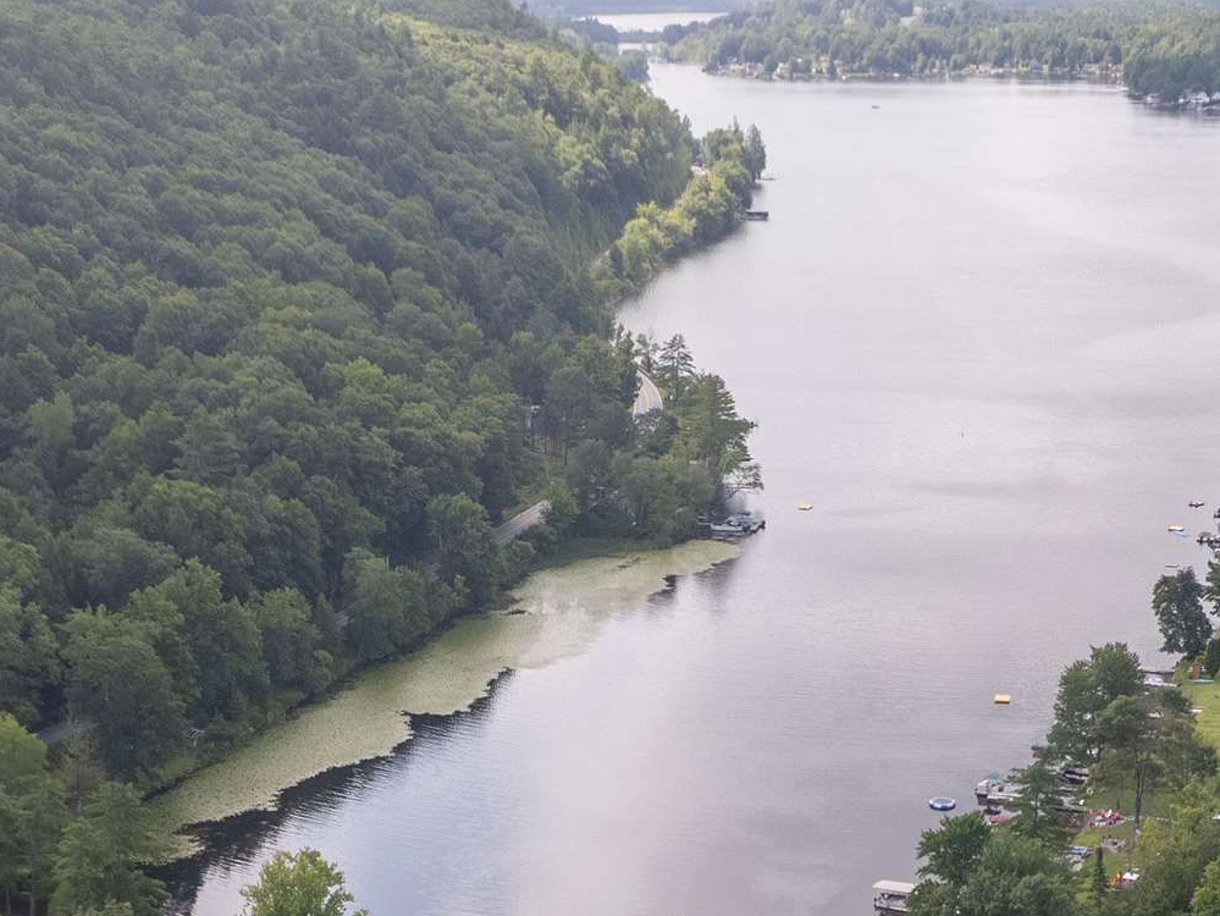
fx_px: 2292
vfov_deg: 21.3
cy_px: 1041
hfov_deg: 29.6
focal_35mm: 65
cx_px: 833
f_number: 2.8
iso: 100
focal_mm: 8.38
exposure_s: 1/90
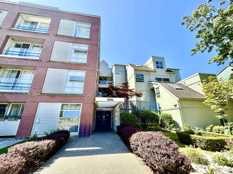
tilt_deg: +18.8
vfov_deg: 85.7
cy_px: 87
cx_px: 116
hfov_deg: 102.1
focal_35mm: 14
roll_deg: +0.6
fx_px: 94
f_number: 2.2
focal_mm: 2.22
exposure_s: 1/751
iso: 50
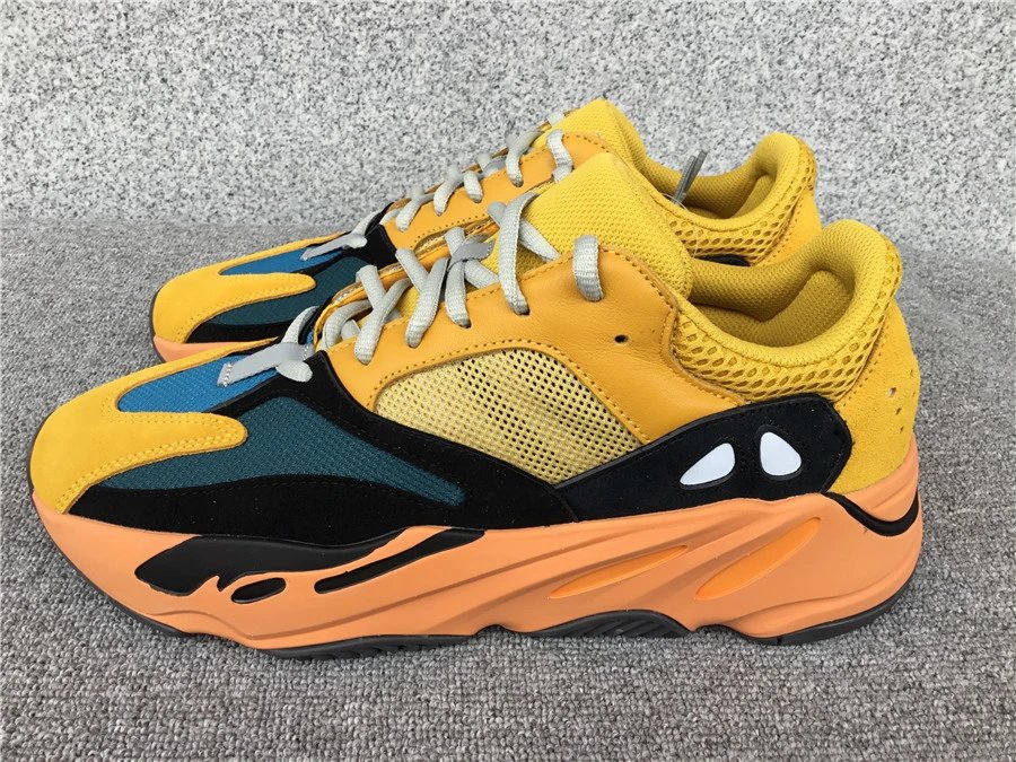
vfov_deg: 45.4
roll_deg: -2.8
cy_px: 381
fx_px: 910
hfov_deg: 58.4
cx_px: 508
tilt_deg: -29.9
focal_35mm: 31
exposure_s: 1/104
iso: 25
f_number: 2.4
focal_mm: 3.3
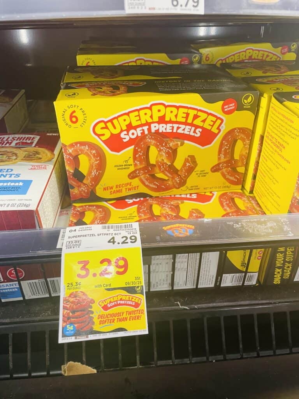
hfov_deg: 53.1
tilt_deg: -29.1
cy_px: 200
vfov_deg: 67.3
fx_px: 299
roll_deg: +0.4
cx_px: 150
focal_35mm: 26
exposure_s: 1/60
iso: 100
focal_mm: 4.2
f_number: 1.6
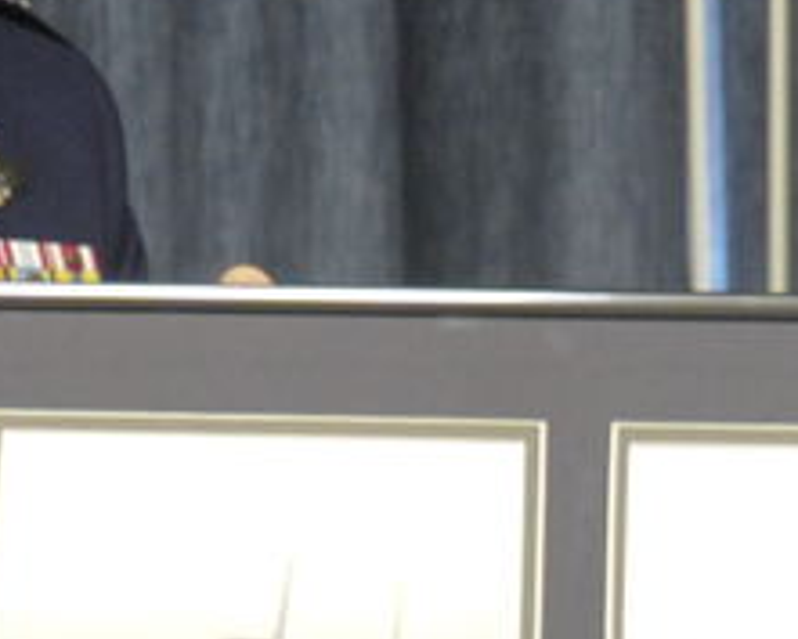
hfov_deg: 7.3
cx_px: 1015
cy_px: 780
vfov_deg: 5.9
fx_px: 6167
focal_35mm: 261
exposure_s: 1/60
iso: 2500
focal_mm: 32
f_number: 4
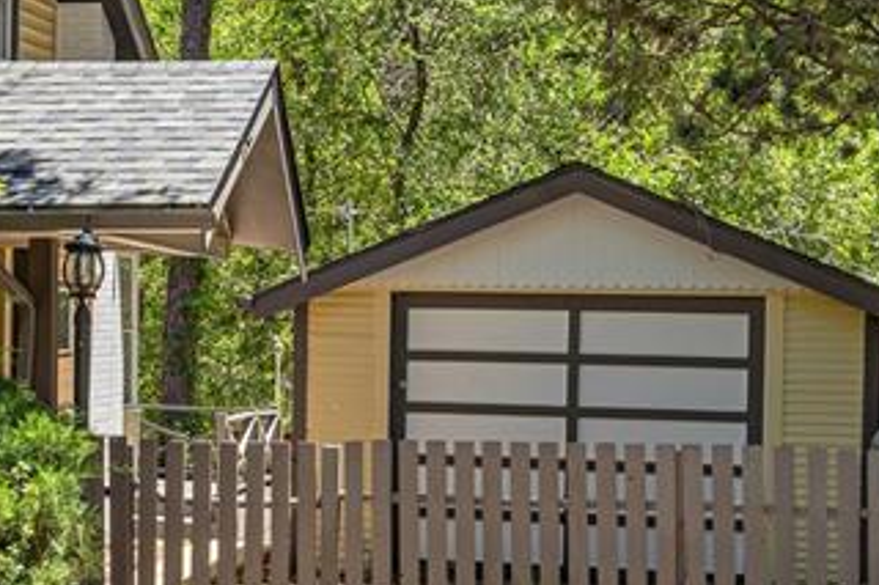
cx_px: -140
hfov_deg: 20.1
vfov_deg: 14.2
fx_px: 2343
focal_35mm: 96
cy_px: 346
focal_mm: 30
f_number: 7.1
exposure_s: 1/500
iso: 400
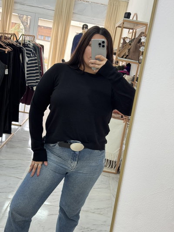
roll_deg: -9.0
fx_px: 322
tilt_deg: -11.6
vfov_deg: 39.6
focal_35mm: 48
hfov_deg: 30.3
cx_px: 87
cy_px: 116
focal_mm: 6.76
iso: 100
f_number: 1.78
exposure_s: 1/50
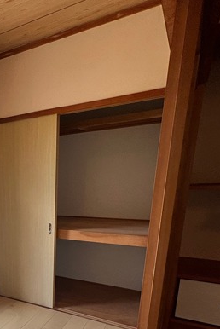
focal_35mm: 28
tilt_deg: -14.0
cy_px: 251
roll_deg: +4.6
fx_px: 256
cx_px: -22
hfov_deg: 38.4
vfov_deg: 61.4
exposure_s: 1/143
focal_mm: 1.57
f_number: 1.8
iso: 32
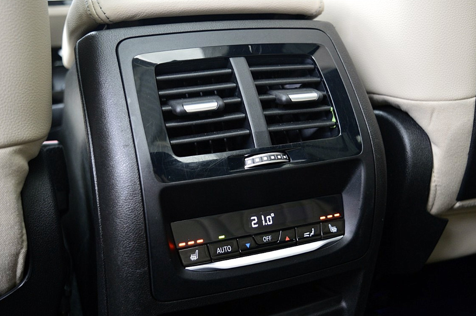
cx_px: 238
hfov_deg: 46.9
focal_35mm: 42
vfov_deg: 32.2
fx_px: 548
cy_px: 156
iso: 800
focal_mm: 27
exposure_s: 1/13
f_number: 4
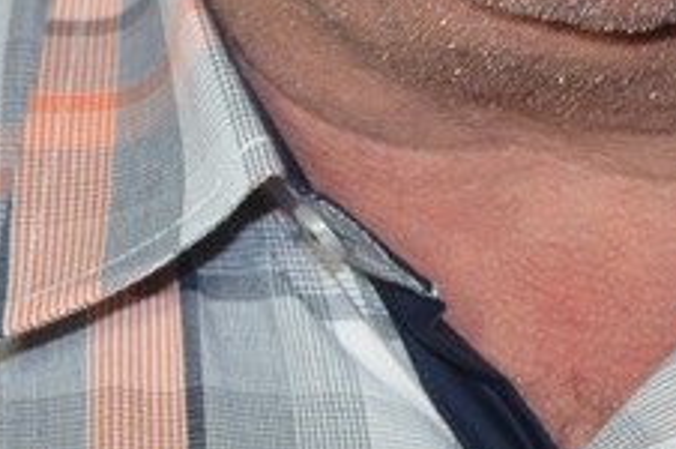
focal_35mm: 272
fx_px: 5100
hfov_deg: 7.6
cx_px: 625
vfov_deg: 5.0
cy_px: -403
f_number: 4.5
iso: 320
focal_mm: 40
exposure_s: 1/60
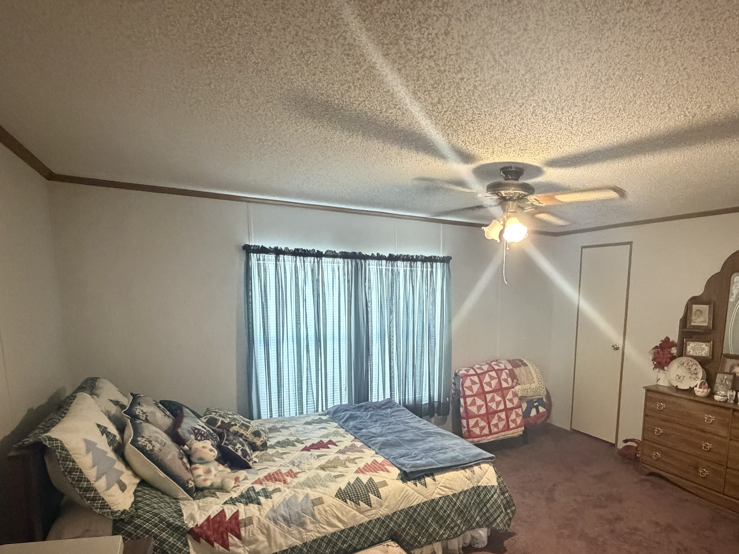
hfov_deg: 77.3
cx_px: 470
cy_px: 359
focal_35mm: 21
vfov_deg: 62.2
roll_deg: -1.1
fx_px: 448
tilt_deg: -8.3
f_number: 2.2
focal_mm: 2.22
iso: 1250
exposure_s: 1/60
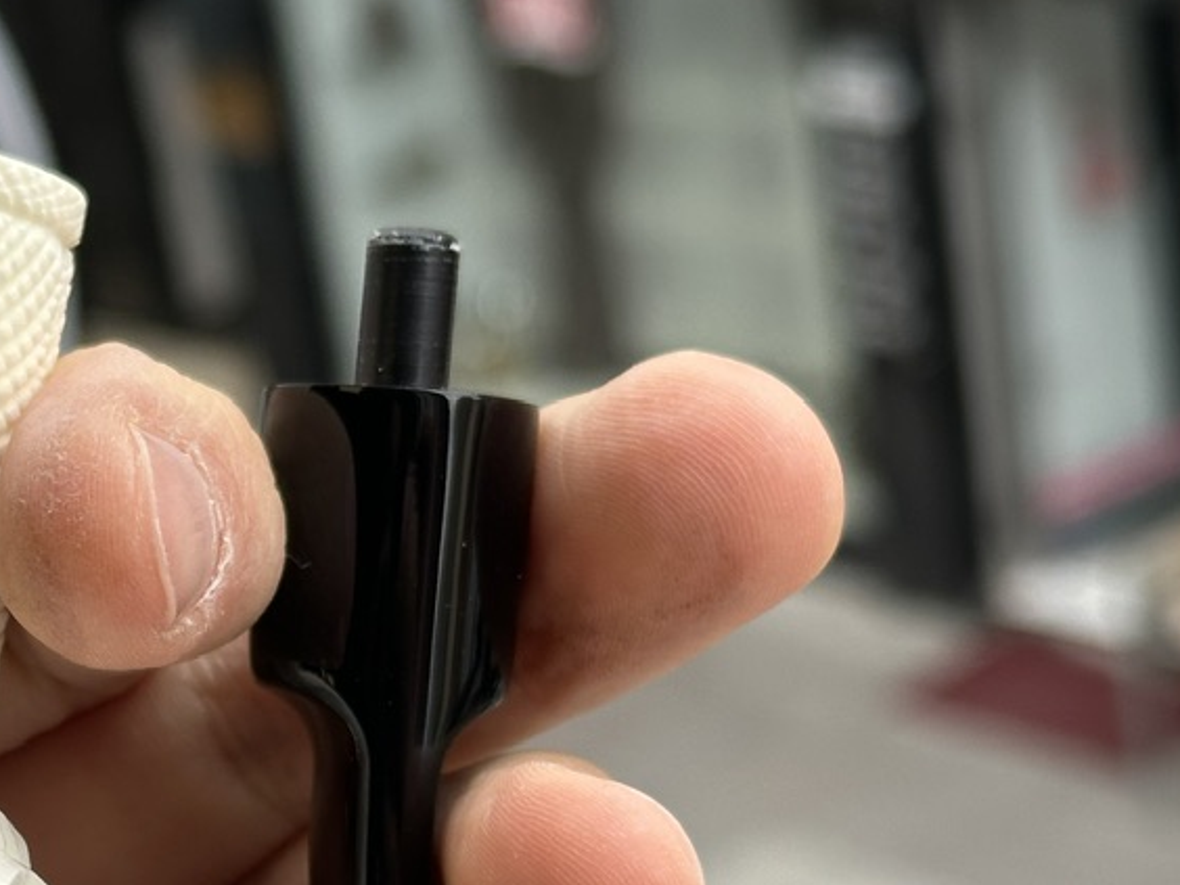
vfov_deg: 13.5
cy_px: 734
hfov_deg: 17.6
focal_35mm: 109
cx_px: -40
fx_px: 3716
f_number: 1.78
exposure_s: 1/1073
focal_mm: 6.86
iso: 64
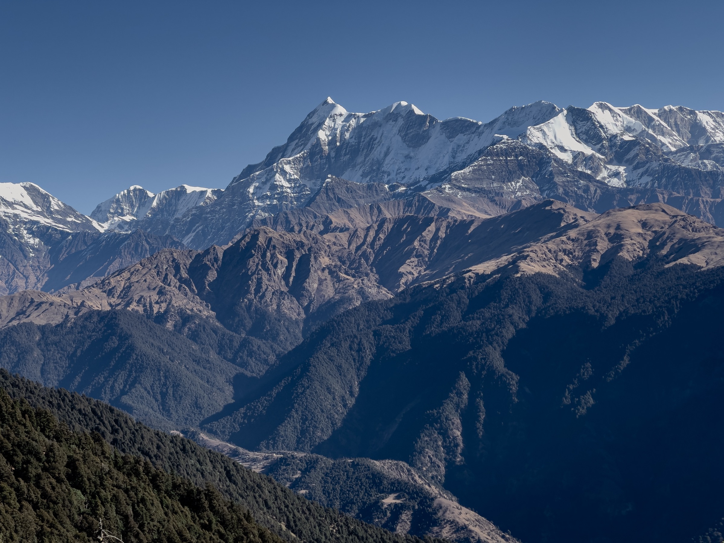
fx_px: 1339
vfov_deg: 22.9
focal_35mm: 64
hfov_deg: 30.3
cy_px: 272
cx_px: 362
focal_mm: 7.5
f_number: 2.2
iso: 20
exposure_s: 1/800
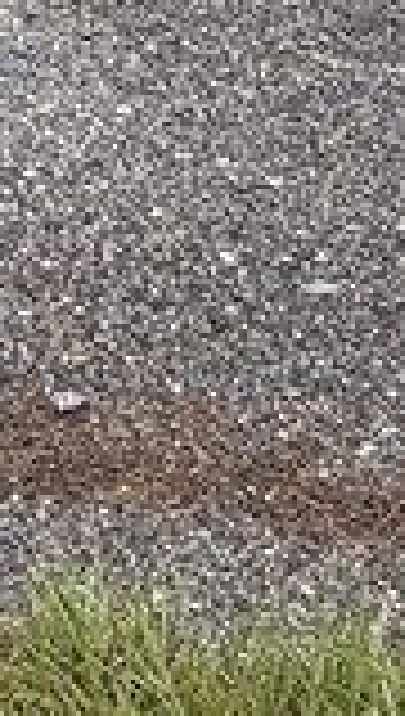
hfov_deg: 11.5
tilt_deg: +2.7
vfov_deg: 16.9
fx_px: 1862
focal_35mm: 98
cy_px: -662
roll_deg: +4.1
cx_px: -320
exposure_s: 1/853
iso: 20
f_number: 2.2
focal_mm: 2.22
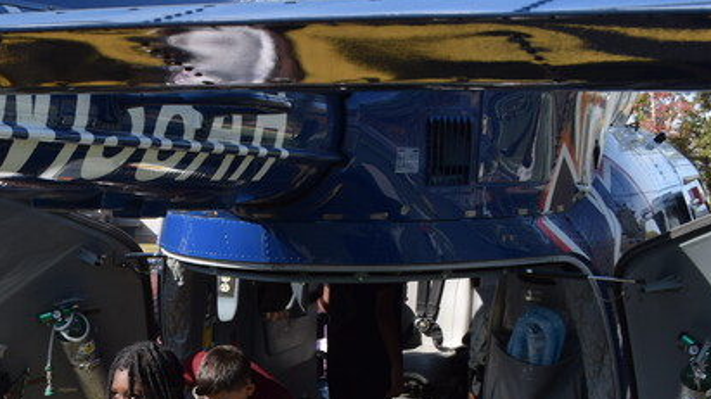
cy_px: 488
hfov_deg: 24.2
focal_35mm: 82
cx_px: -59
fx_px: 1551
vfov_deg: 14.2
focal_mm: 21
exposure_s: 1/320
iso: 200
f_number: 9
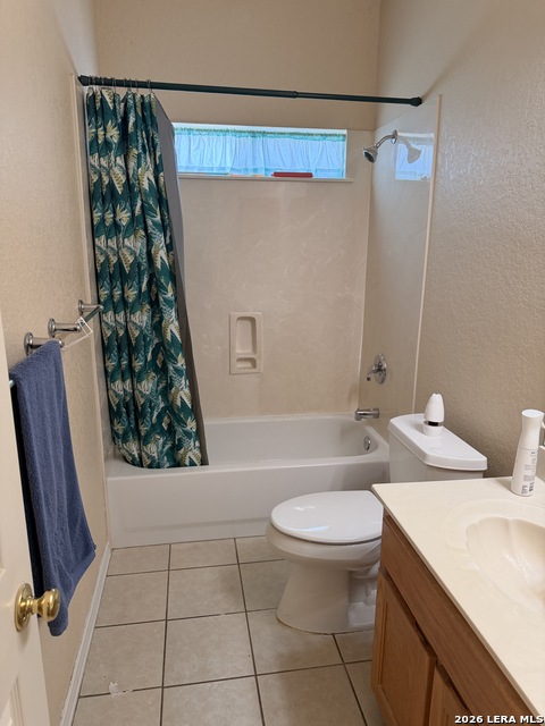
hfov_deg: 56.8
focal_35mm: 24
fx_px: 504
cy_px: 363
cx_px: 272
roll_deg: -0.8
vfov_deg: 71.6
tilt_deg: -14.6
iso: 250
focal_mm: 6.76
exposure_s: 1/120
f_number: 1.78
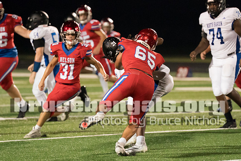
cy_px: 64
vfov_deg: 3.7
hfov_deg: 5.5
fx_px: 2487
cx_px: 138
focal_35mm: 371
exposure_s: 1/1000
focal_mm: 200
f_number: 2.8
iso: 8000
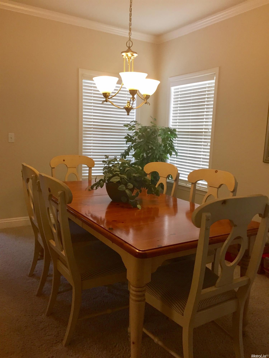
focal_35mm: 29
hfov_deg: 48.2
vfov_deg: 61.7
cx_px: 134
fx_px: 300
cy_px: 179
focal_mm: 4.15
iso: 125
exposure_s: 1/30
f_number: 2.2
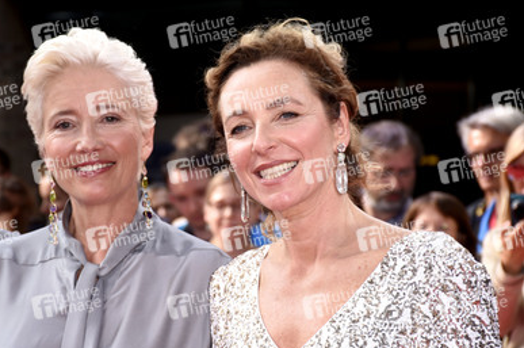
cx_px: 220
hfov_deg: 11.8
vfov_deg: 7.8
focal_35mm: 175
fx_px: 2544
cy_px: 202
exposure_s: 1/160
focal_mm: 100
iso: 160
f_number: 6.3
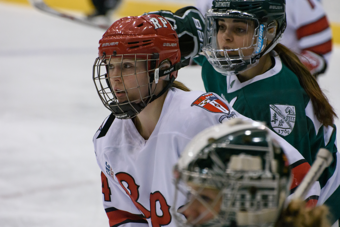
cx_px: 170
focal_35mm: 315
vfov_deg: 4.4
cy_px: 114
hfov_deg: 6.5
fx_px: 2975
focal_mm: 210
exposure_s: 1/640
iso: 3200
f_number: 5.6
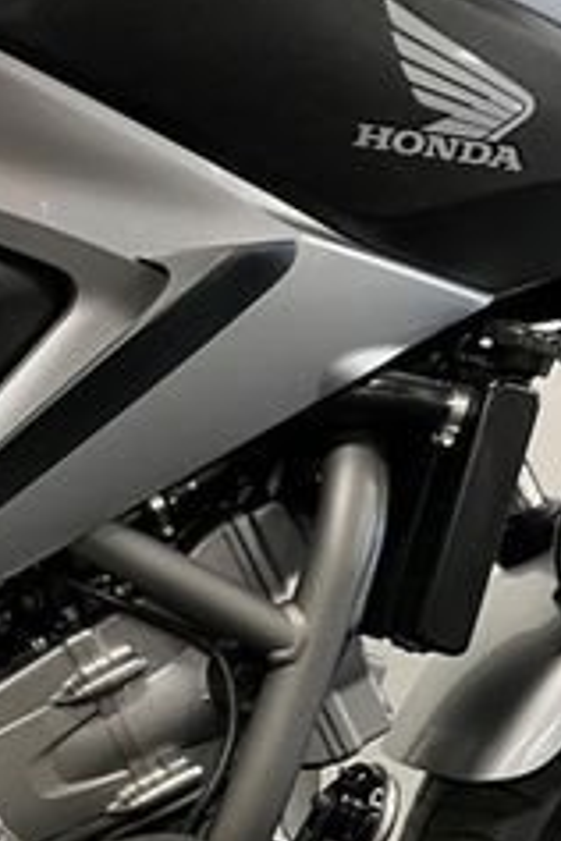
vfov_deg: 27.7
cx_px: -330
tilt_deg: -11.8
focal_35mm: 73
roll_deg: -0.5
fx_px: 1706
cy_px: 486
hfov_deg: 16.6
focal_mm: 5.1
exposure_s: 1/50
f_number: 1.6
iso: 160
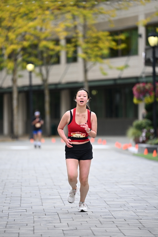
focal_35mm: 200
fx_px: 1316
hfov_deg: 6.9
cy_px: 118
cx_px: 79
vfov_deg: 10.3
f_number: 2.8
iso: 640
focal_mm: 200
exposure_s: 1/2500
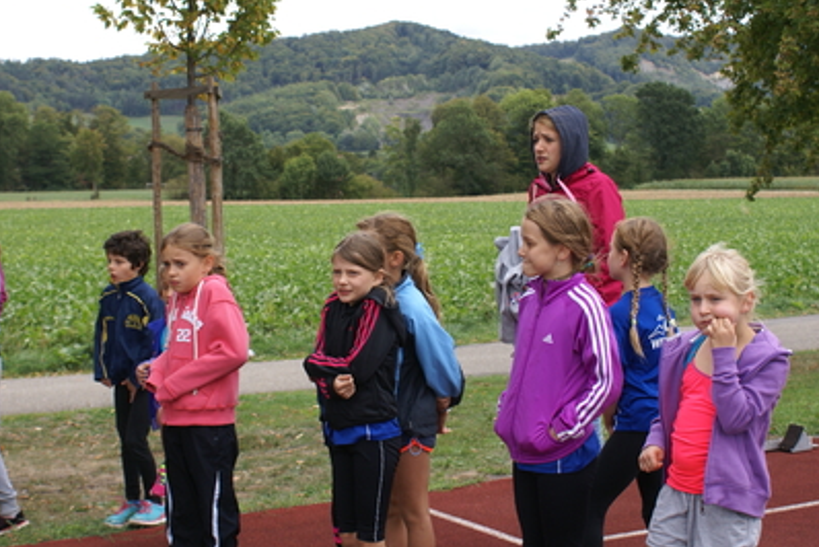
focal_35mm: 61
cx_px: 387
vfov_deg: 22.3
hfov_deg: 32.9
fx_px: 1389
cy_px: 229
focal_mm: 30
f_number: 5.6
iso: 100
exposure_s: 1/160
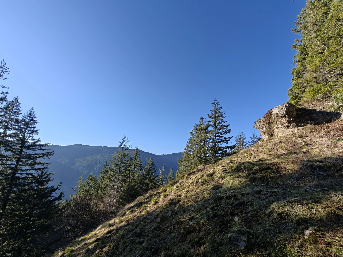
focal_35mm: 15
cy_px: 128
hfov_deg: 98.2
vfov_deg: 81.7
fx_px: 149
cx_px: 172
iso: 160
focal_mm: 2.3
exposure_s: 1/489
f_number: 2
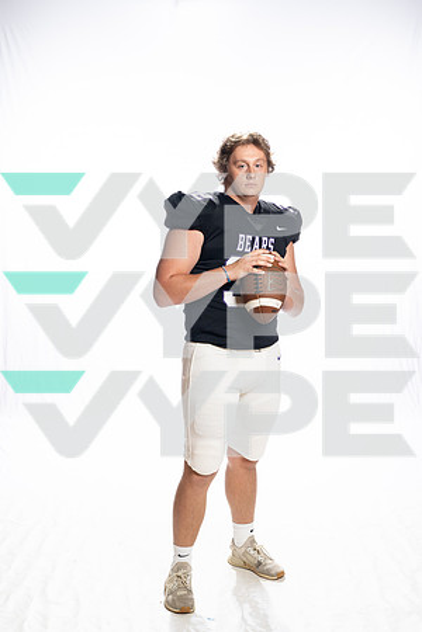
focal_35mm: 50
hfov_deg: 27.0
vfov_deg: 39.6
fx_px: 879
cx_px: 211
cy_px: 316
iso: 800
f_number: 8
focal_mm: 50
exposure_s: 1/250
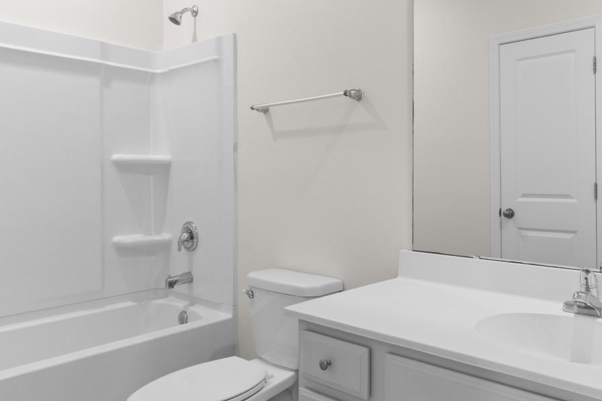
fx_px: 451
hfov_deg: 65.5
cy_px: 176
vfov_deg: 47.8
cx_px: 404
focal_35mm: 27
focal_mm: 10
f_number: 4.5
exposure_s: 1/5
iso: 100
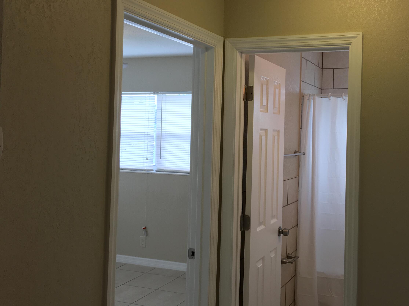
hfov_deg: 47.2
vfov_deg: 36.7
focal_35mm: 39
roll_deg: -1.5
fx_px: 461
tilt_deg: +0.9
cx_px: 266
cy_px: 132
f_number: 2.2
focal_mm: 4.15
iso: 32
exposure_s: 1/60
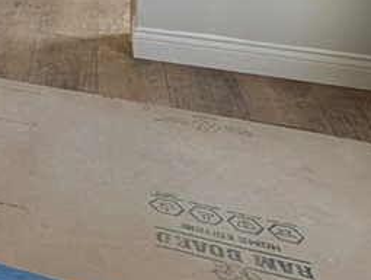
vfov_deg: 17.3
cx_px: -161
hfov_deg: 25.5
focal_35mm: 60
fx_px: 644
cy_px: -287
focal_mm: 2.02
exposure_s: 1/191
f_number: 1.7
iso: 49
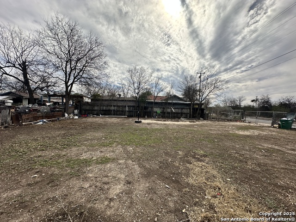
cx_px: 148
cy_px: 111
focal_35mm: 14
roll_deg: -2.2
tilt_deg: -4.0
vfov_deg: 85.7
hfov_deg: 102.1
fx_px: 120
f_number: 2.2
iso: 50
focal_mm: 2.22
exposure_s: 1/3861
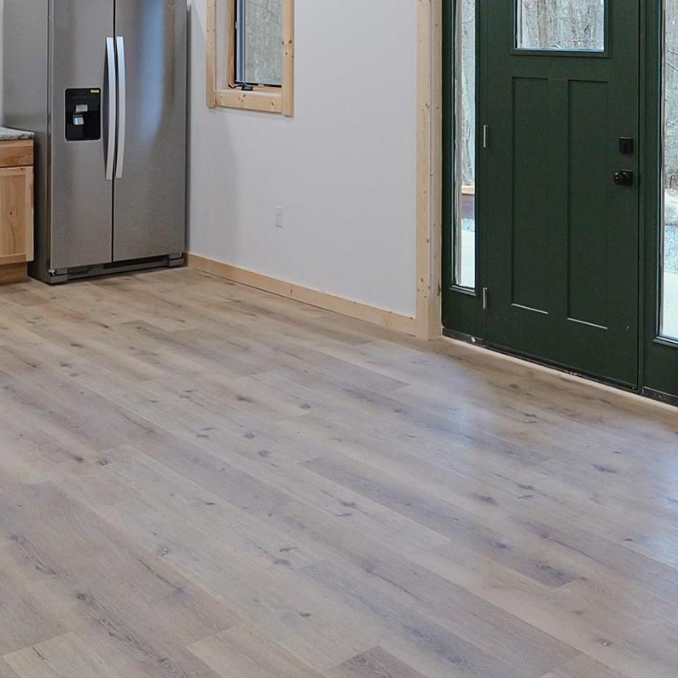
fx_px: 1019
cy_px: -143
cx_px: 426
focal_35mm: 46
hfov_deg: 36.6
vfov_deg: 30.9
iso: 800
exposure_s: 1/60
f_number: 4
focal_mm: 14
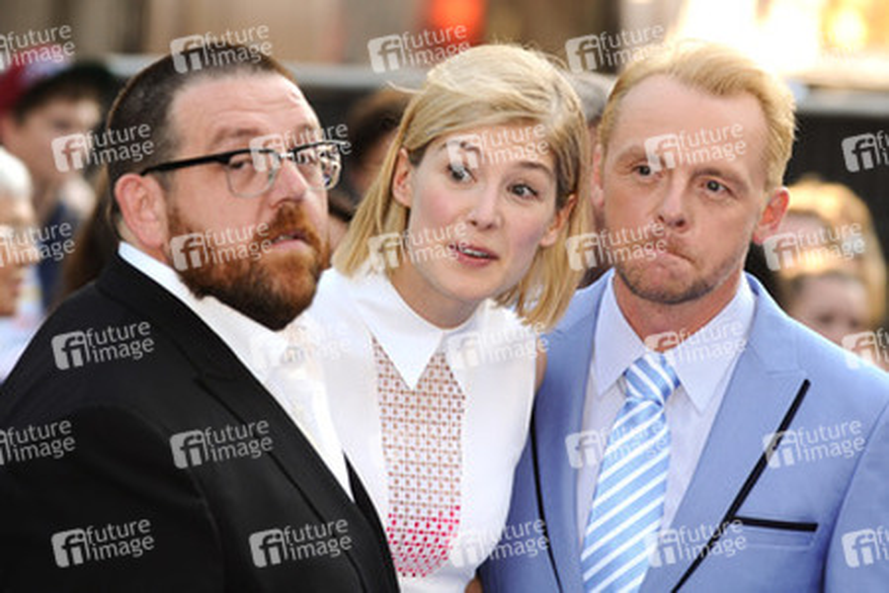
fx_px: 7408
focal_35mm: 300
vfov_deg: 4.6
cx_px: 444
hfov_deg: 6.9
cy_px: 296
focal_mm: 200
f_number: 5
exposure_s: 1/200
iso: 320
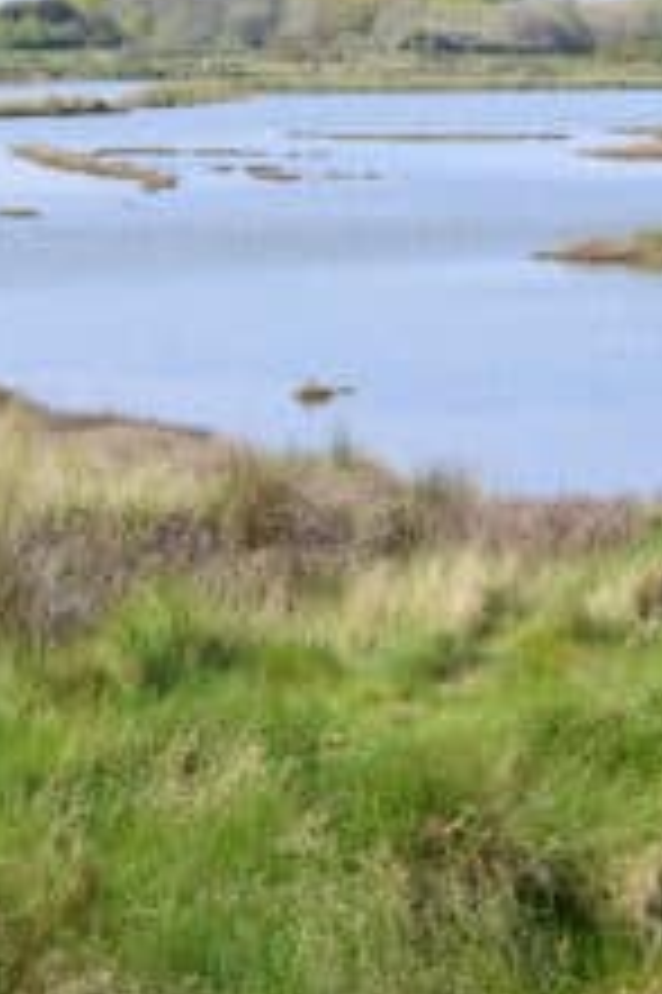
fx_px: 3757
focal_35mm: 136
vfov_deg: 15.0
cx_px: 752
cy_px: 254
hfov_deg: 9.9
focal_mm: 50
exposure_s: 1/60
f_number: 10
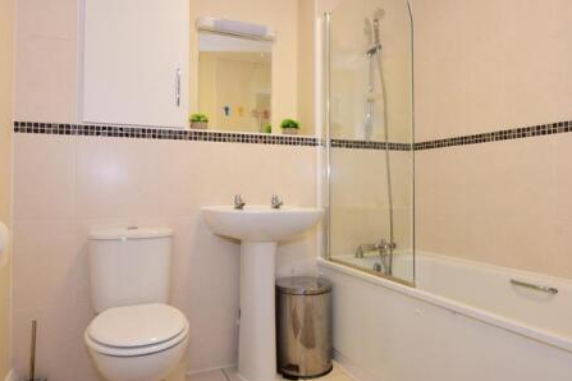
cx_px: 292
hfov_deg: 78.6
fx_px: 350
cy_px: 177
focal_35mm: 22
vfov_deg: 57.2
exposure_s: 1/20
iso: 400
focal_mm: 10
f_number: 5.6
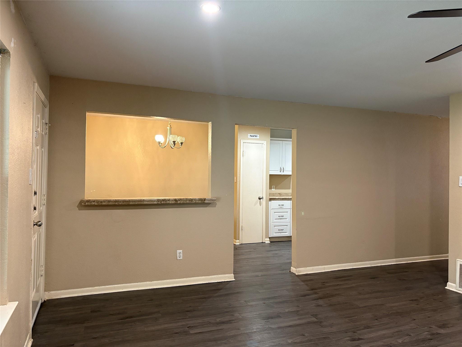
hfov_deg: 67.3
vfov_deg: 53.1
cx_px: 231
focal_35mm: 26
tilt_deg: +0.1
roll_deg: +0.1
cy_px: 174
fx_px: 347
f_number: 1.6
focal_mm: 5.96
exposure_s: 1/60
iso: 250
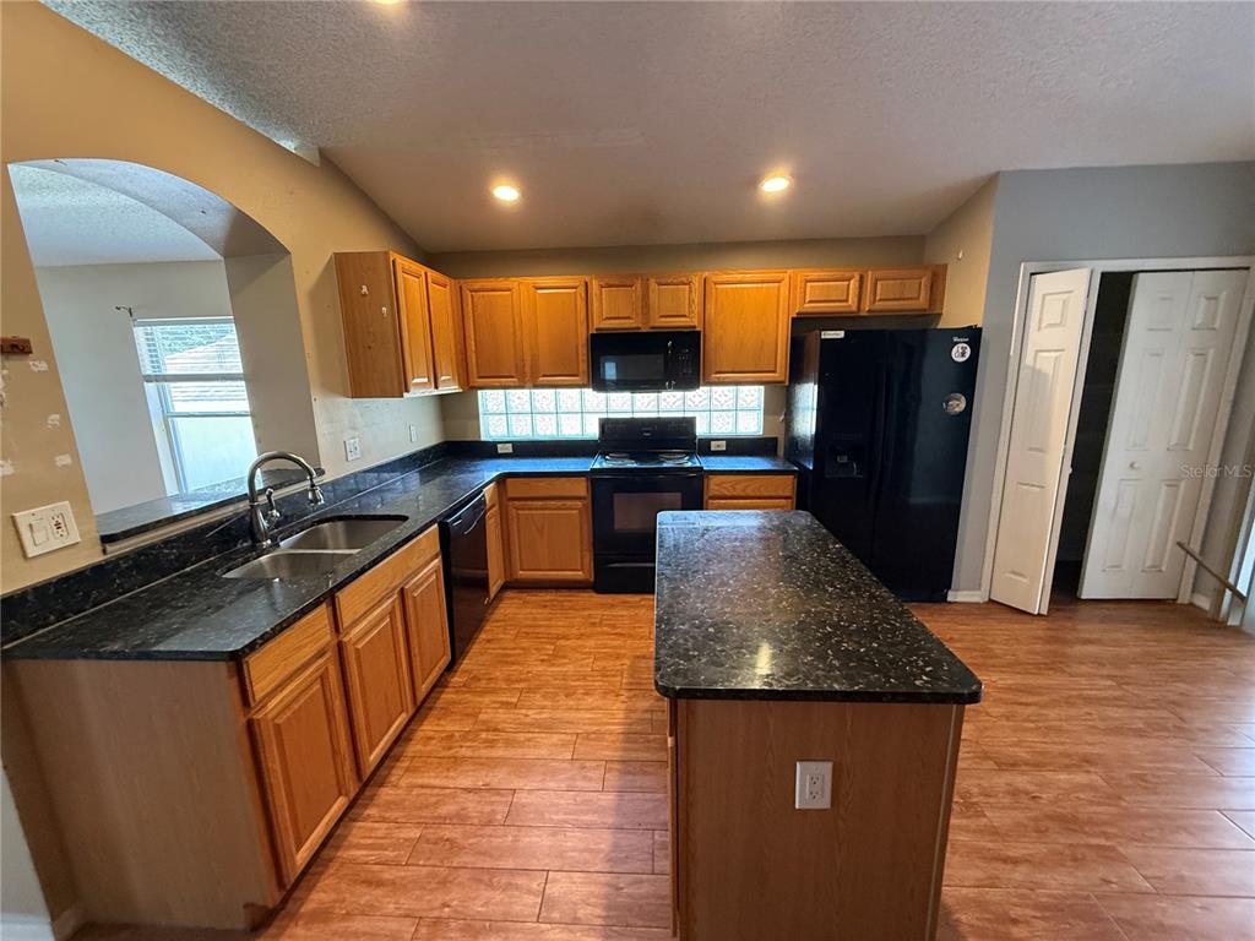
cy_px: 470
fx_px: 508
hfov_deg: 102.1
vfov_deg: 85.7
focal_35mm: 14
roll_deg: +2.5
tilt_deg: -10.1
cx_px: 628
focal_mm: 2.22
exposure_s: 1/60
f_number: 2.2
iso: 500
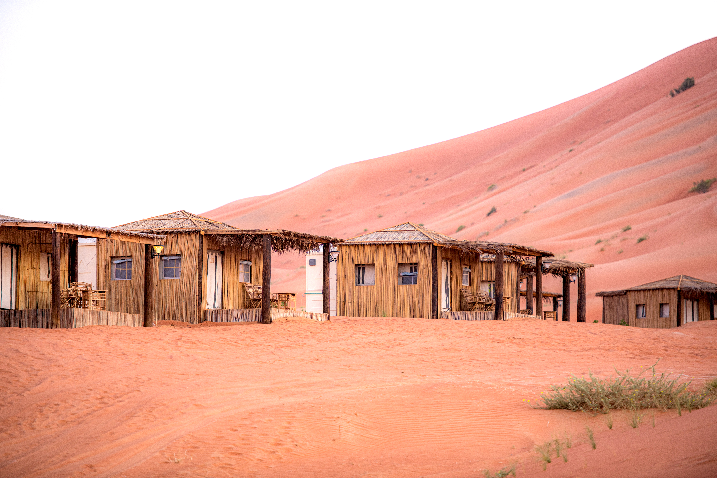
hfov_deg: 12.1
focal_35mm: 170
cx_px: 358
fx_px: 3387
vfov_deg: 8.1
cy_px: 239
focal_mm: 170
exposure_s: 1/30
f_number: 2.8
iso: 100
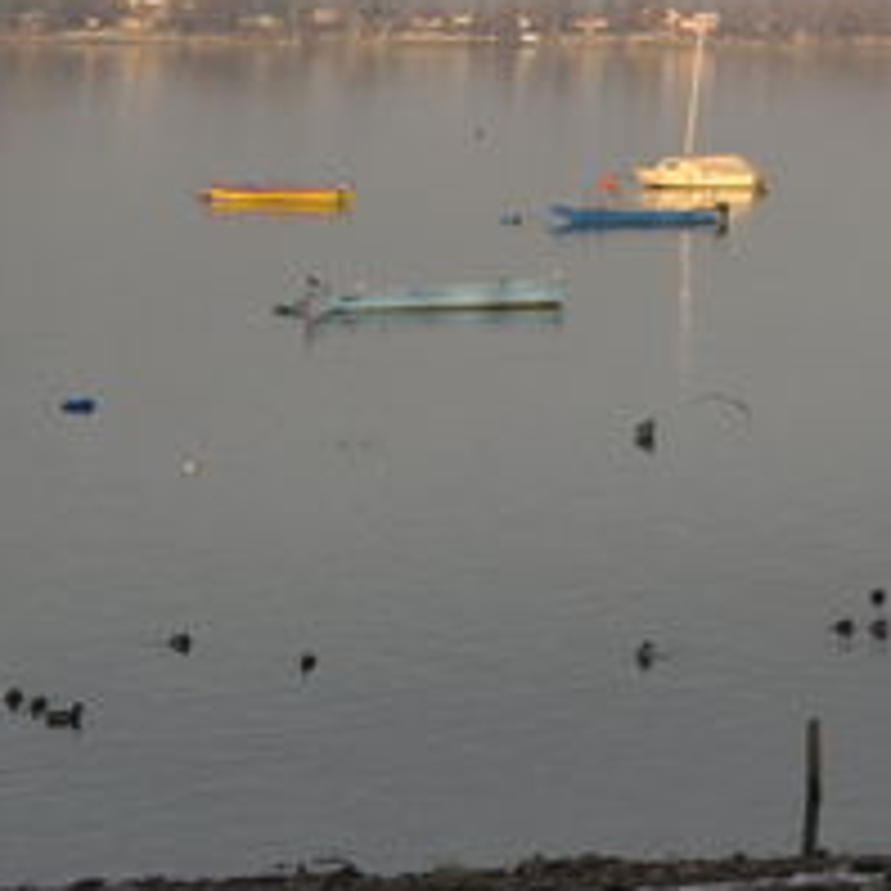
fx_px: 3029
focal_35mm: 104
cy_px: -304
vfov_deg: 15.8
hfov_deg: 13.5
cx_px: 1948
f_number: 11
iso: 400
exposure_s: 1/500
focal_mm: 18
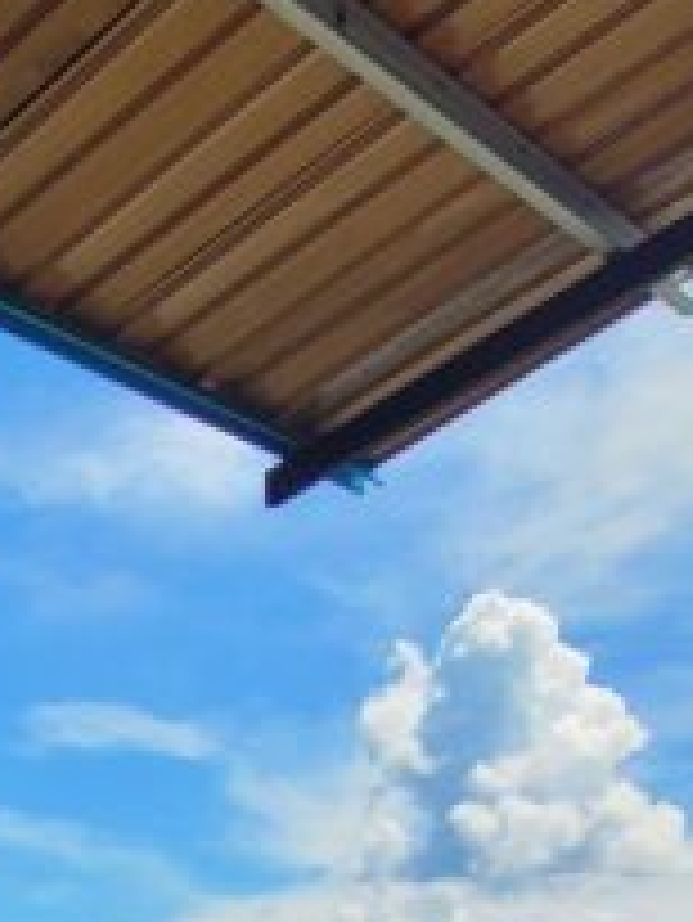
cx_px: -63
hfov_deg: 21.5
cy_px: 1489
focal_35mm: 65
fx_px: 1733
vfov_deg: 22.6
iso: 40
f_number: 2.2
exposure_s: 1/1114
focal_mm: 1.74
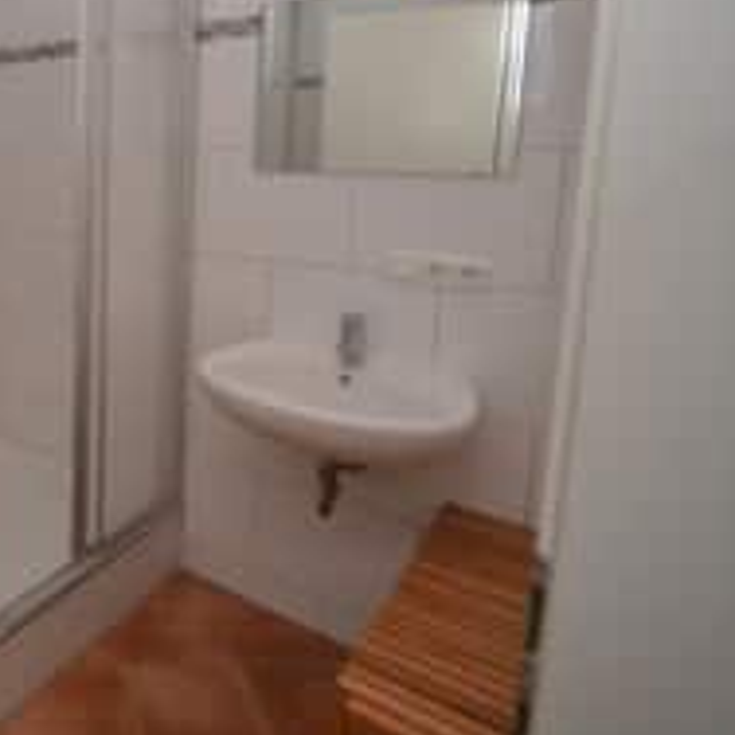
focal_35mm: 27
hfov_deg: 48.2
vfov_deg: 57.6
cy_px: 237
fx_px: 649
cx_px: -8
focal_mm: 10
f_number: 5
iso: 200
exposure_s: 1/60
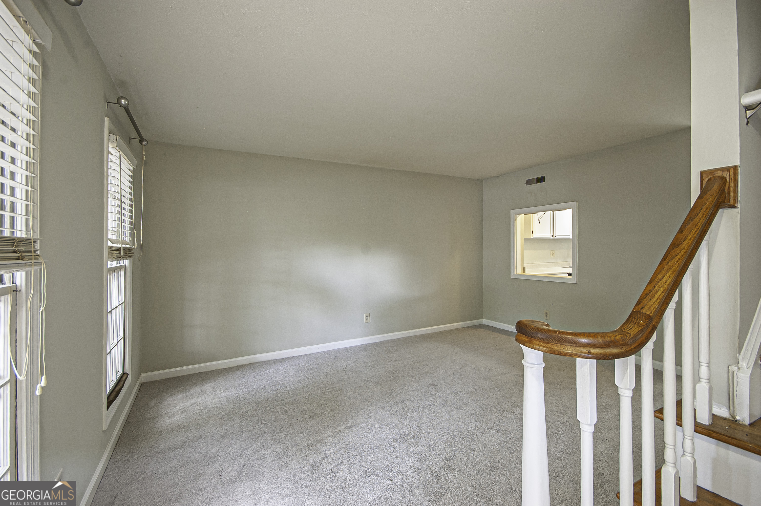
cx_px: 380
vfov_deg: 77.2
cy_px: 253
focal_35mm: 15
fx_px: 317
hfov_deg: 100.4
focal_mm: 10
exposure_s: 1/2
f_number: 8
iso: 200
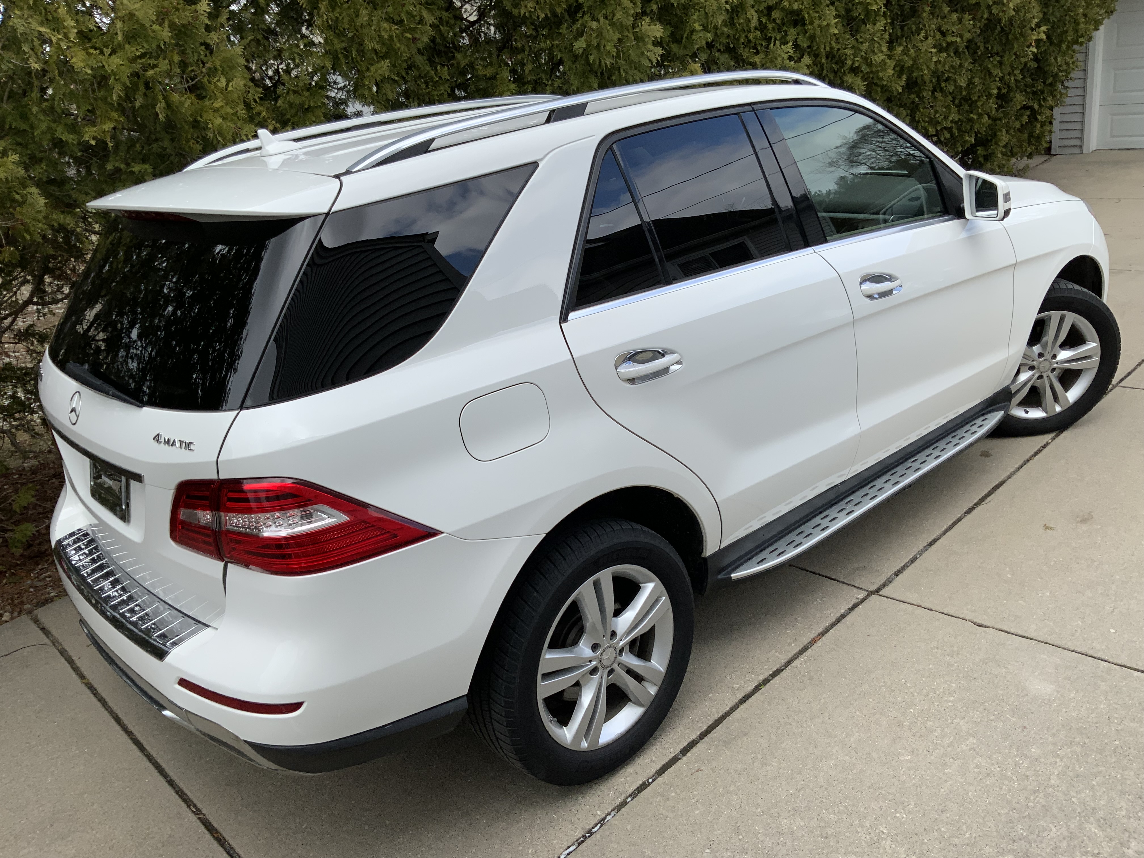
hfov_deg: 61.7
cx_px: 572
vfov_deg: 48.2
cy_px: 429
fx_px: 958
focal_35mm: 29
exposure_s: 1/816
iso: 16
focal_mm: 3
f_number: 1.8
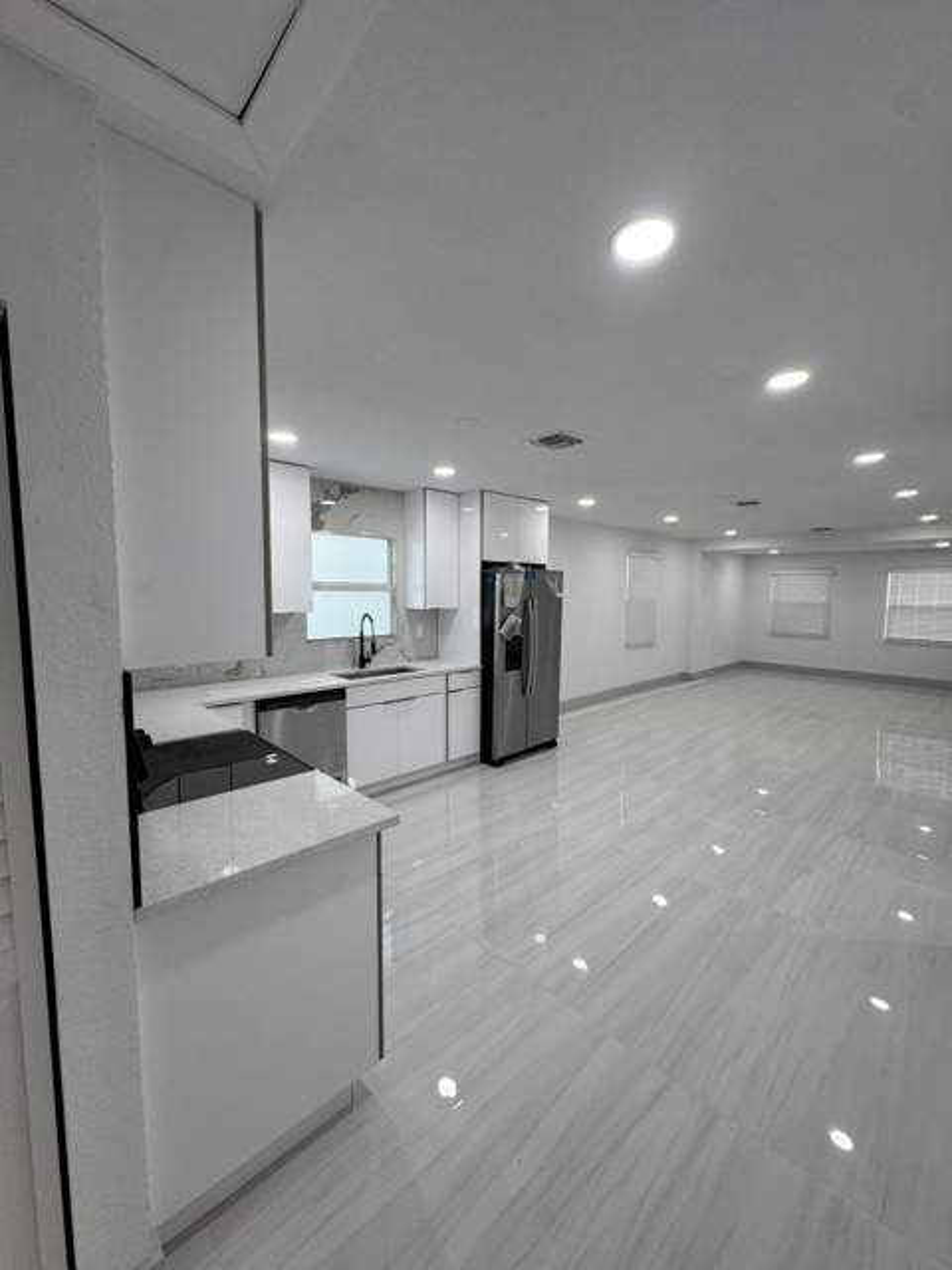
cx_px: 476
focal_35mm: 14
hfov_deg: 85.7
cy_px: 635
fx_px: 513
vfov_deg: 102.1
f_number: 2.2
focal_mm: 2.22
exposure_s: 1/120
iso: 100
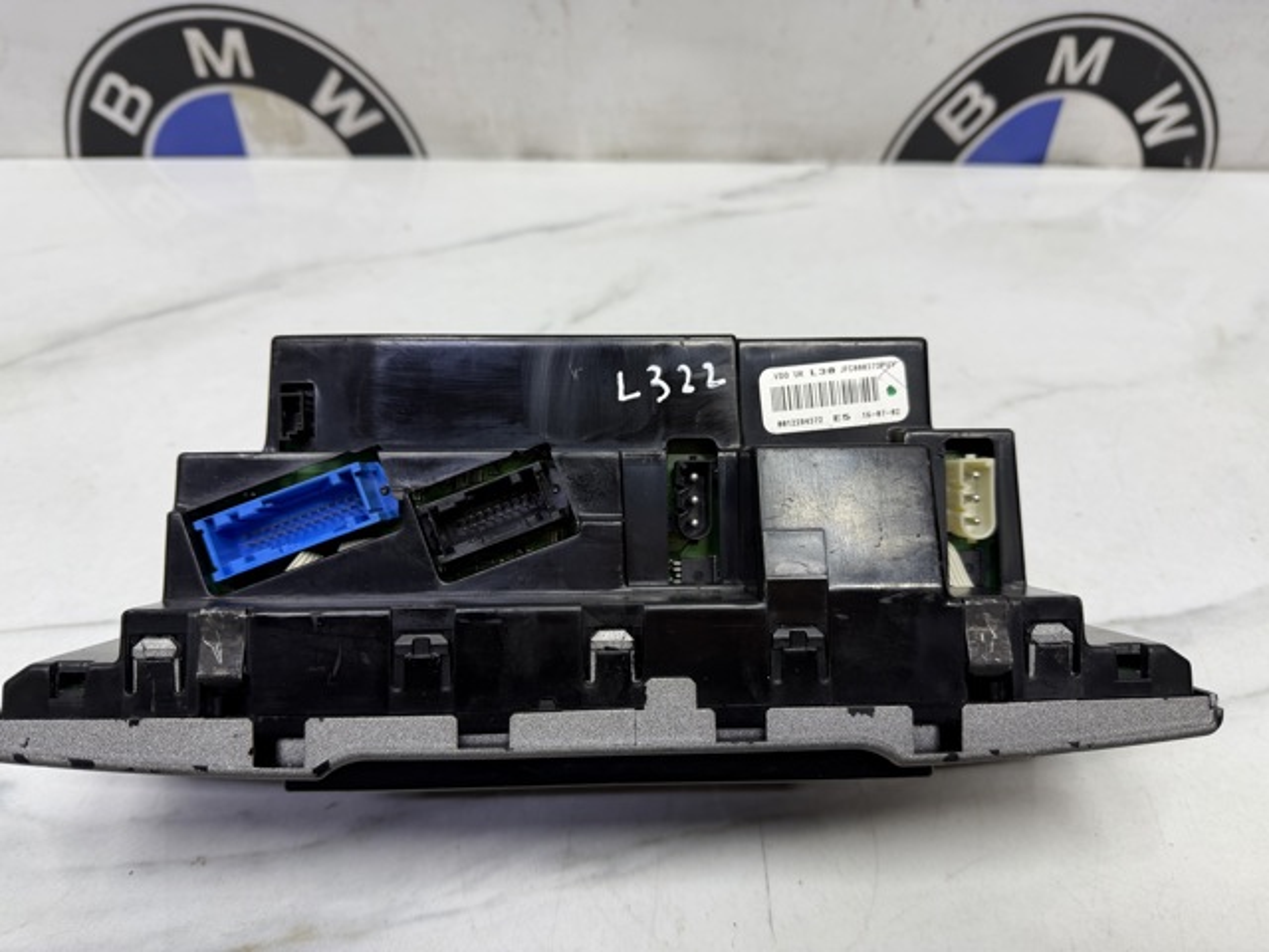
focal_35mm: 24
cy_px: 476
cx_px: 634
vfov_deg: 56.8
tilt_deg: -45.3
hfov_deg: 71.6
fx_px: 880
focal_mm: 6.76
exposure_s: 1/121
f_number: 1.78
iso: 125
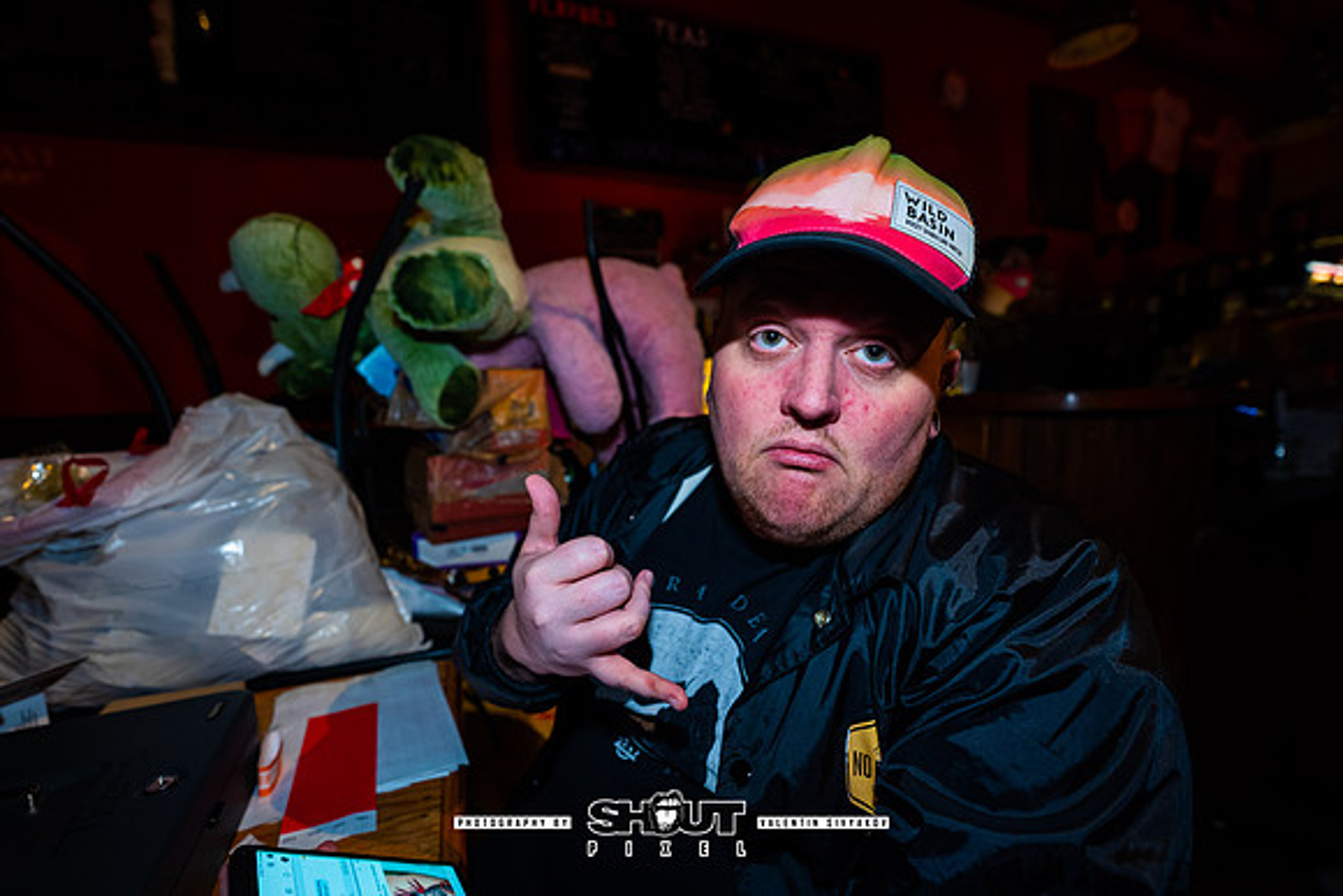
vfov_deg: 81.2
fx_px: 522
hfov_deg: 104.2
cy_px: 448
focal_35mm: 14
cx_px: 672
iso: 1250
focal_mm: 14
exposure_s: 1/50
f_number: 2.8
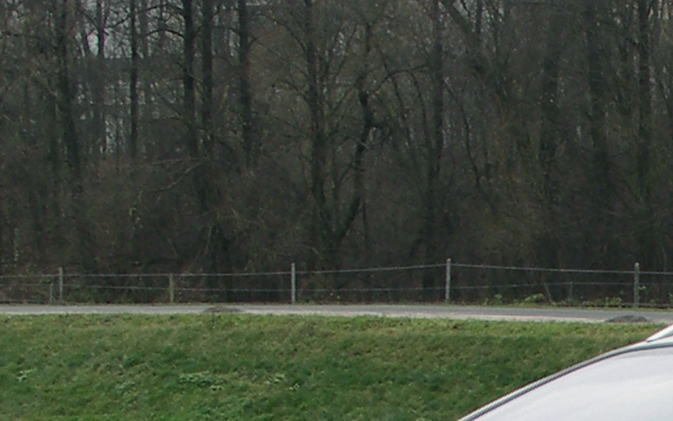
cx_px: 787
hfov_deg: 18.8
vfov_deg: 12.3
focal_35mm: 105
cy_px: 455
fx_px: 1926
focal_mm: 7.2
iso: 50
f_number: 3.5
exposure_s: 1/100
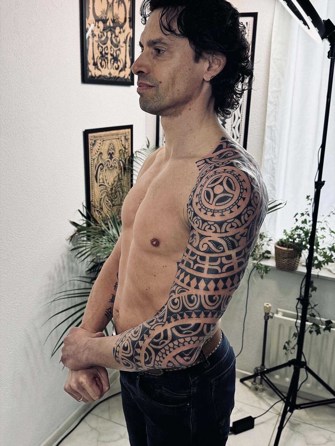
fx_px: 310
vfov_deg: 71.6
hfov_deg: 56.8
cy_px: 223
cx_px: 168
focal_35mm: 24
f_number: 1.78
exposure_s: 1/121
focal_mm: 6.76
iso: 100
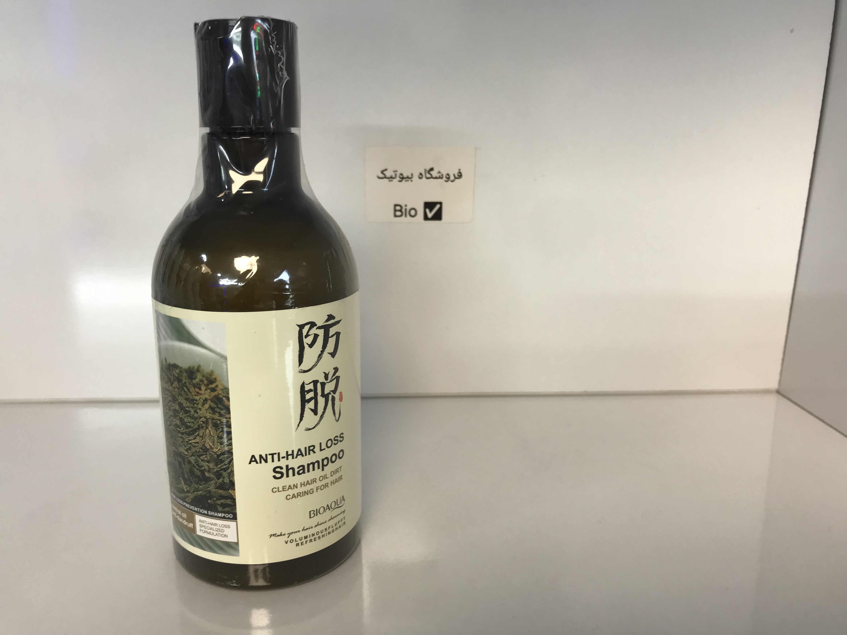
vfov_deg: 49.7
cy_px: 318
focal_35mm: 28
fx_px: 685
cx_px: 424
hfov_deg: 63.4
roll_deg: -0.9
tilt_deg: -15.2
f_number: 1.8
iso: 25
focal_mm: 3.99
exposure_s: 1/100
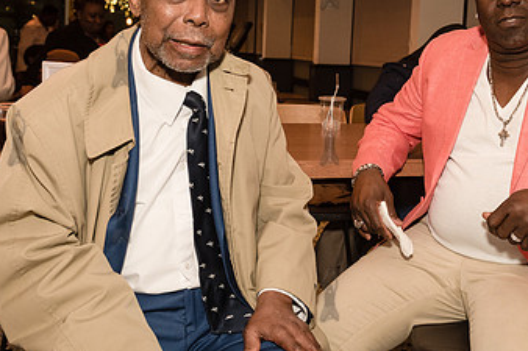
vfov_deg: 29.0
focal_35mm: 46
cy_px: 112
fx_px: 674
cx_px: 359
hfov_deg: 42.1
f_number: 4.5
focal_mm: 24
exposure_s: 1/320
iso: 1250
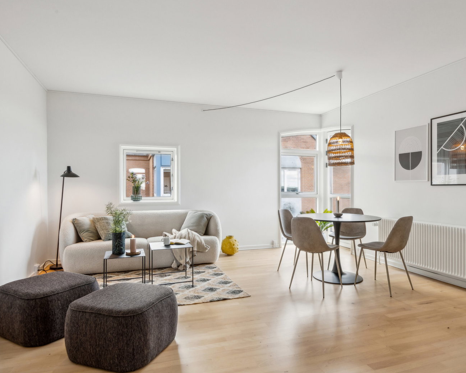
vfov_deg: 63.1
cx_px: 239
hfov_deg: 75.0
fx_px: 303
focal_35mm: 22
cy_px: 188
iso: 800
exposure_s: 1/13
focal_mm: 19
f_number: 11
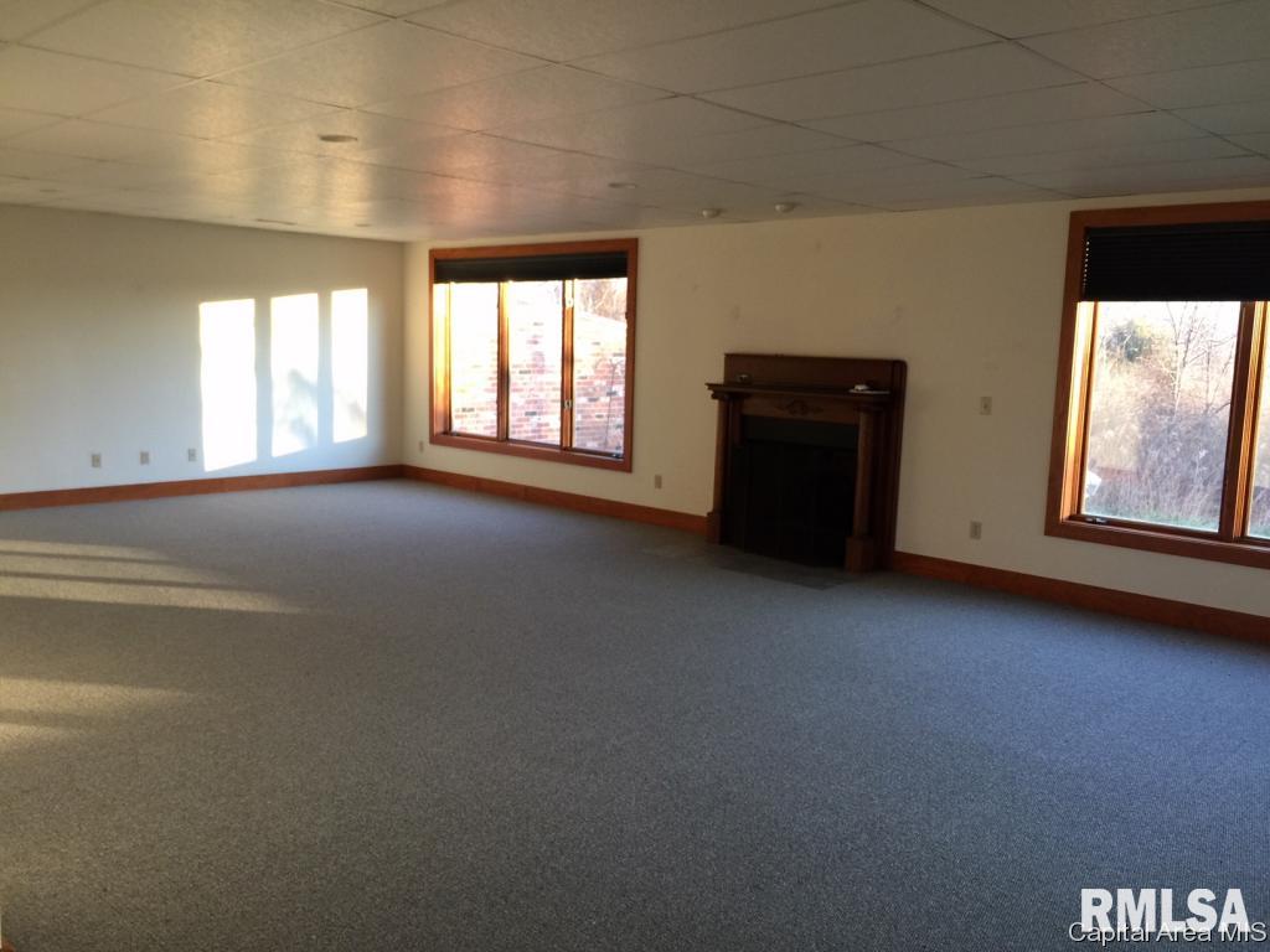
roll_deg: -1.9
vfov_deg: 48.2
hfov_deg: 61.7
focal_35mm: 29
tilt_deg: -7.1
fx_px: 1064
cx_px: 635
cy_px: 476
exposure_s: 1/30
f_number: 2.2
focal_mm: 4.15
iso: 50
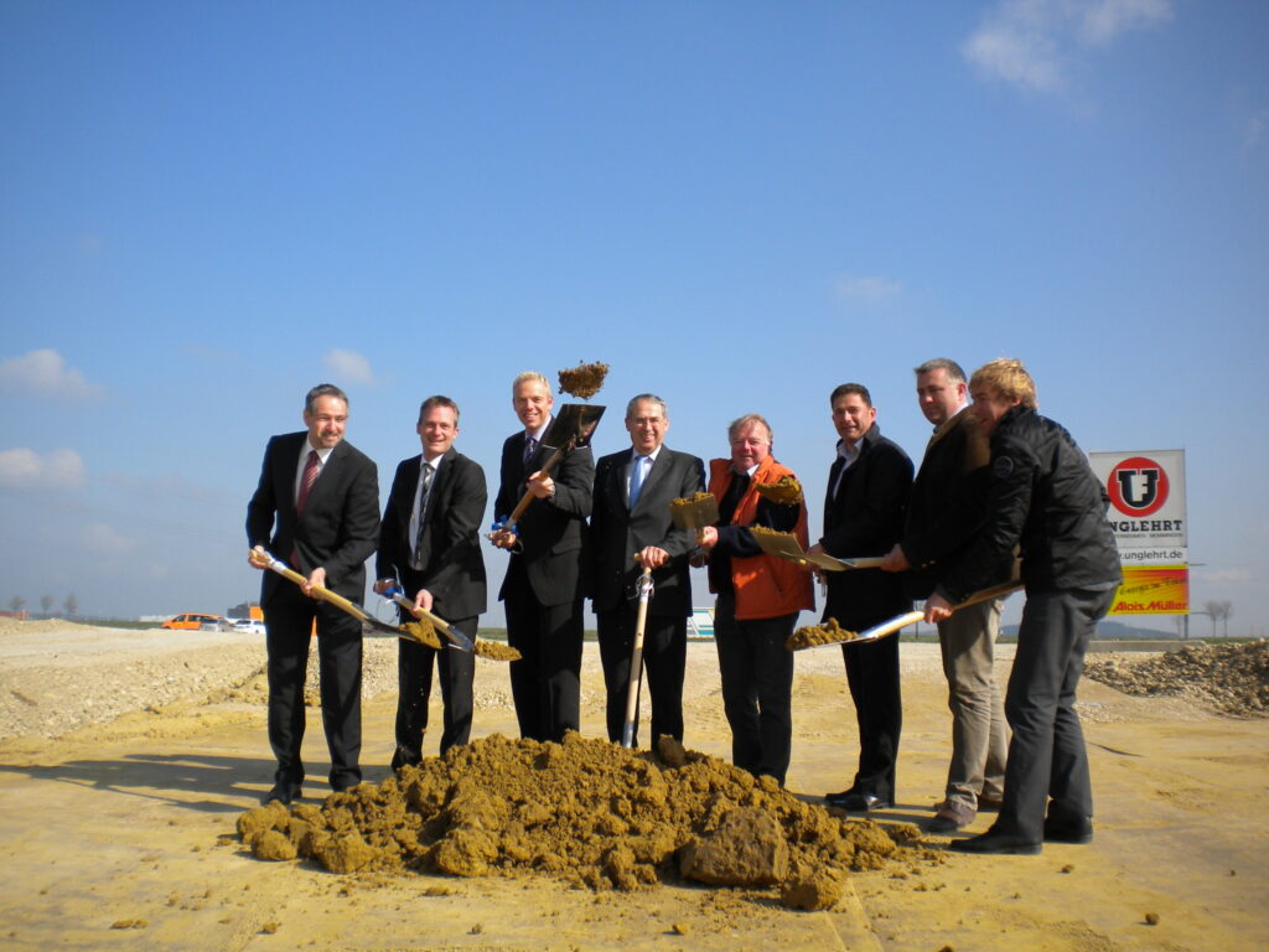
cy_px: 476
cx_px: 634
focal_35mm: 35
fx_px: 1283
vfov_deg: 40.7
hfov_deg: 52.6
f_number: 4.6
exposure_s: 1/567
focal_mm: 6.3
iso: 80
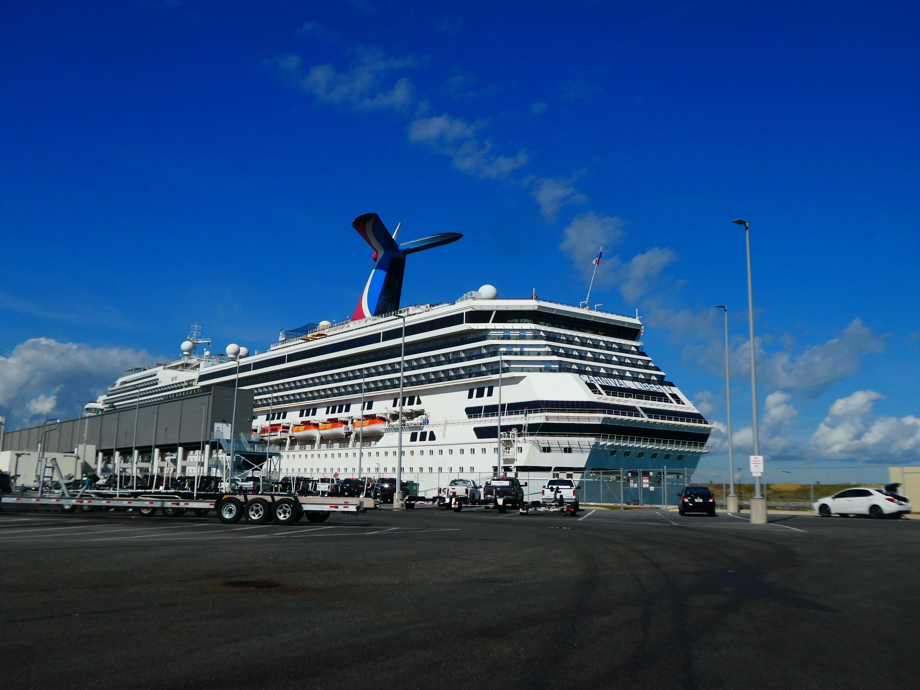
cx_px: 460
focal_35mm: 33
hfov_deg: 55.4
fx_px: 877
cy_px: 345
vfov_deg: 42.9
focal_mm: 5.8
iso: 80
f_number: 3.6
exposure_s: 1/2500
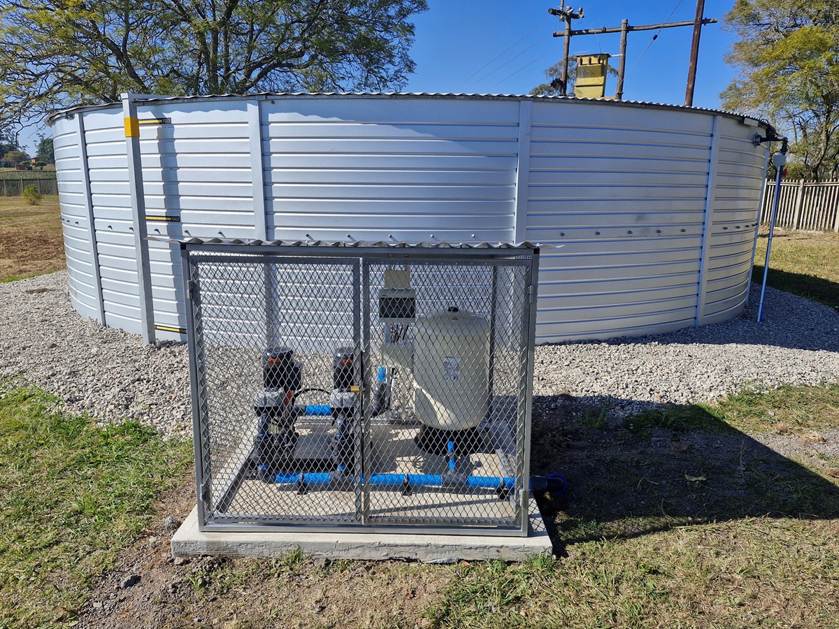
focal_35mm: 23
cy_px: 314
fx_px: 557
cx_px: 420
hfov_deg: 73.9
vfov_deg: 58.9
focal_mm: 5.54
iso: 50
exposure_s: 1/1592
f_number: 1.8
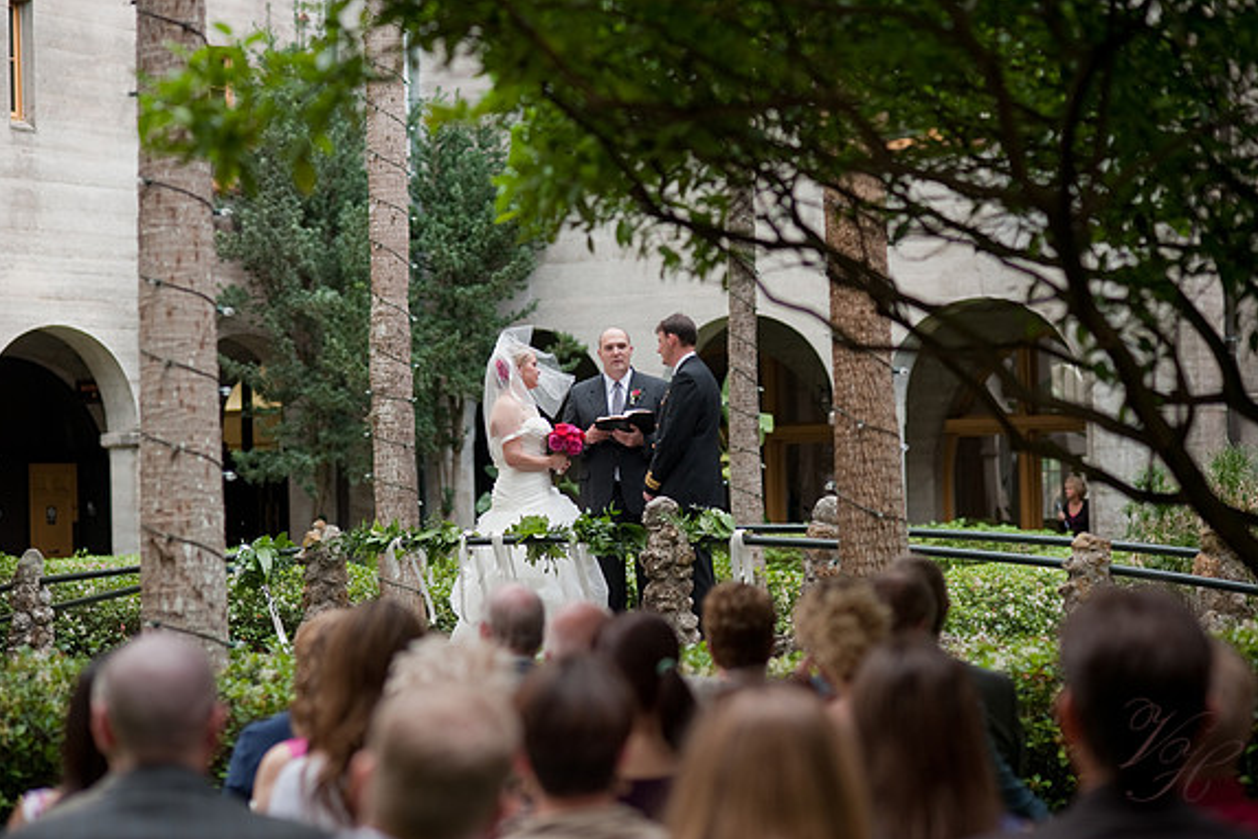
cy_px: 422
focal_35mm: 86
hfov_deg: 23.6
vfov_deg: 15.9
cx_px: 630
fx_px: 3005
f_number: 2.8
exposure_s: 1/800
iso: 400
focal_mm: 85
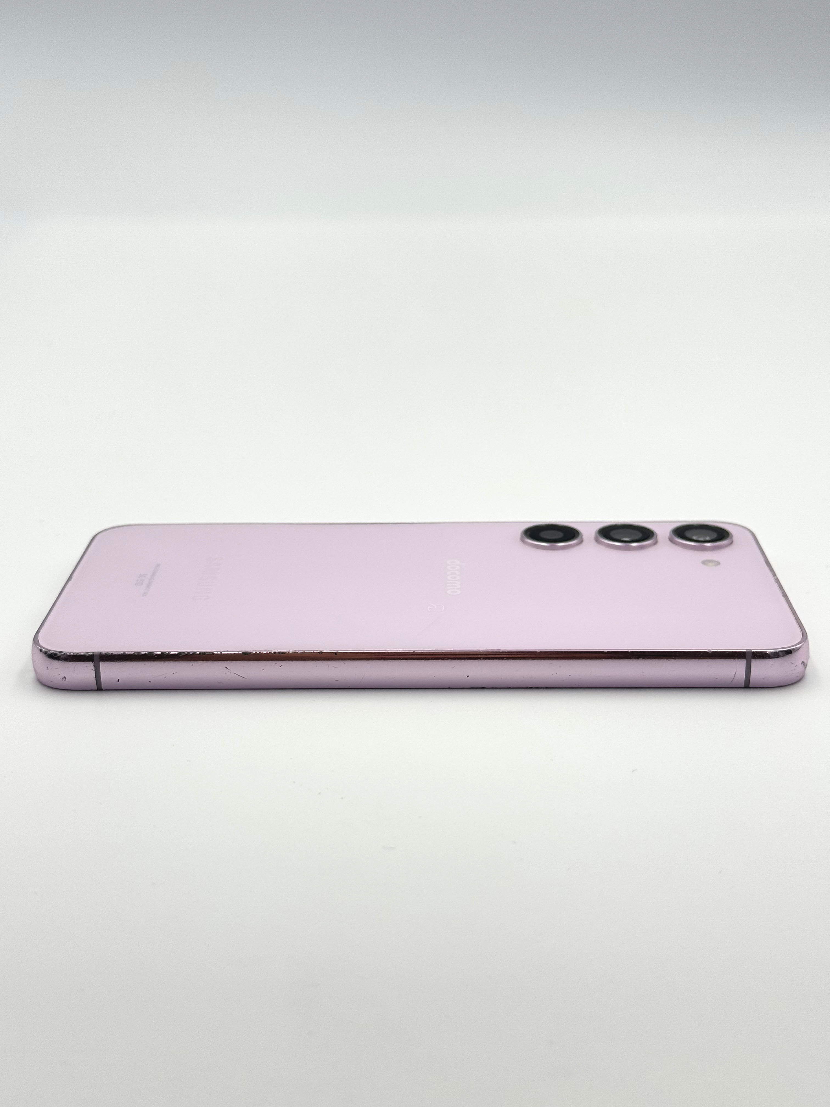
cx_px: 415
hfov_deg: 30.3
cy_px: 554
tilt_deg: -22.4
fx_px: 1535
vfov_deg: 39.7
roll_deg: +0.0
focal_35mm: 48
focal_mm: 6.76
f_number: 1.78
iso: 64
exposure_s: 1/510
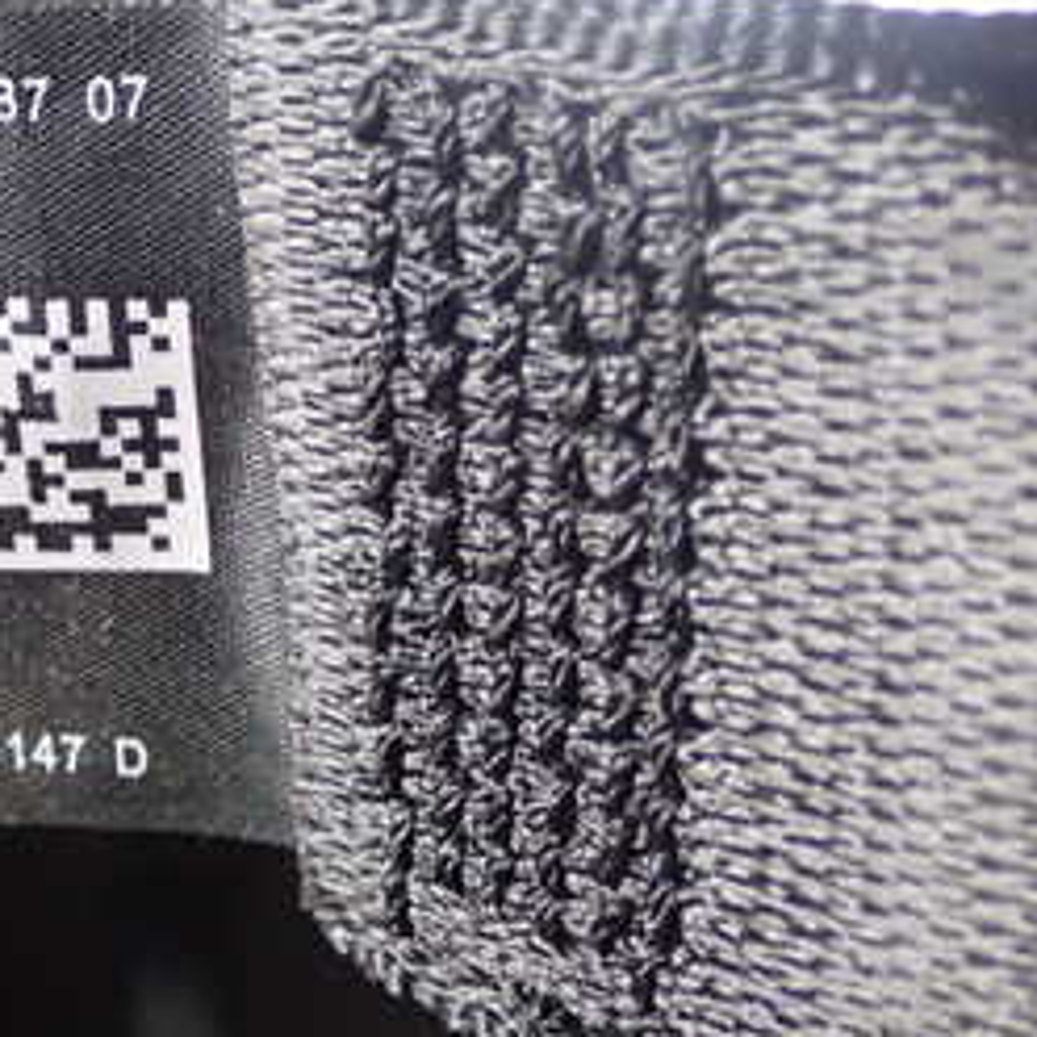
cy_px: 456
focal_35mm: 94
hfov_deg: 18.0
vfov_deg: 18.5
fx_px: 3186
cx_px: -38
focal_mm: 7.84
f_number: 2.9
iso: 500
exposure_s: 1/40
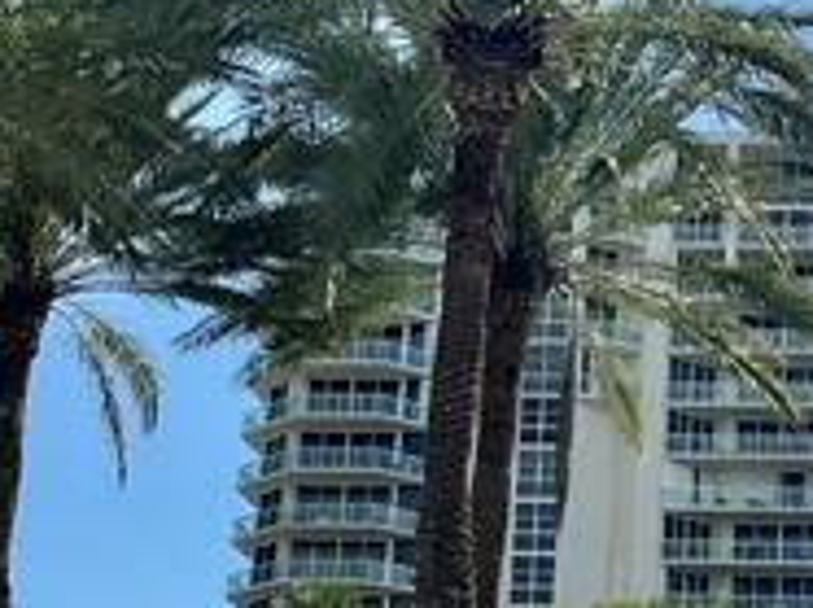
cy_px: 276
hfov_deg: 17.4
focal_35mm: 112
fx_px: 2627
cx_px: 695
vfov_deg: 13.2
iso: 50
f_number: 1.5
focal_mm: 5.7
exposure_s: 1/6993
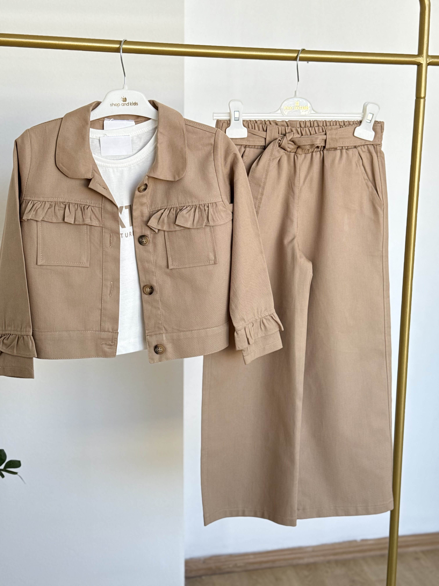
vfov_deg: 39.7
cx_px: 220
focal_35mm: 48
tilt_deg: -9.6
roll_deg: -0.4
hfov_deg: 30.3
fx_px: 812
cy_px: 293
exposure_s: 1/145
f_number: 1.78
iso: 64
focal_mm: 6.76
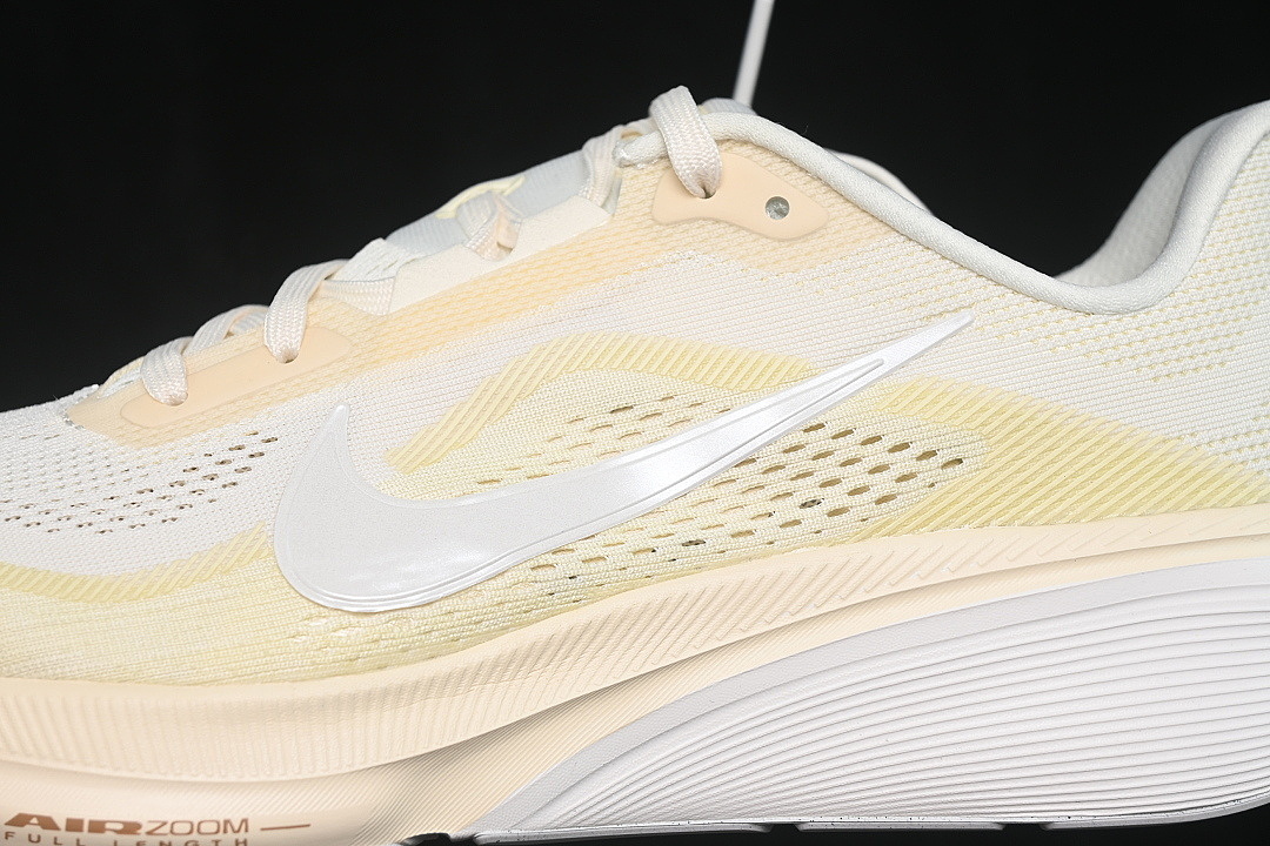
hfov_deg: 27.0
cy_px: 423
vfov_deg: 18.2
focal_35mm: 75
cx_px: 635
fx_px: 2646
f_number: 6.3
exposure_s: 1/50
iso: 160
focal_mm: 50
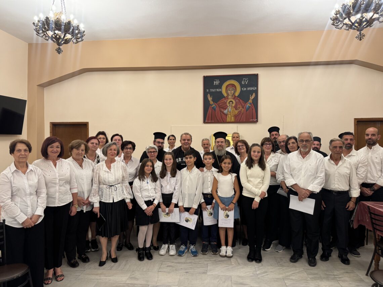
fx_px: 266
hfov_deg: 71.6
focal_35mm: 24
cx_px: 192
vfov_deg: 56.8
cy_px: 144
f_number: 1.78
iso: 200
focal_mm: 6.76
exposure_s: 1/50
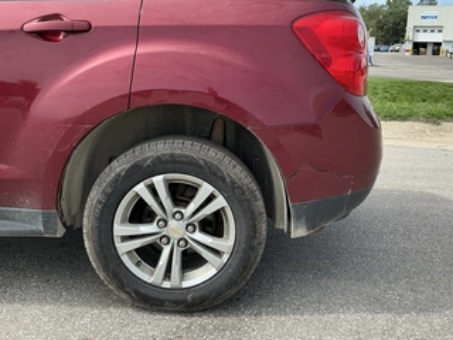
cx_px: 258
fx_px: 458
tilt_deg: -10.4
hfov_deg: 52.5
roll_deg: -0.6
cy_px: 149
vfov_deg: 40.6
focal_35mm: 35
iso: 25
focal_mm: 3
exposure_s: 1/674
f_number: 1.8
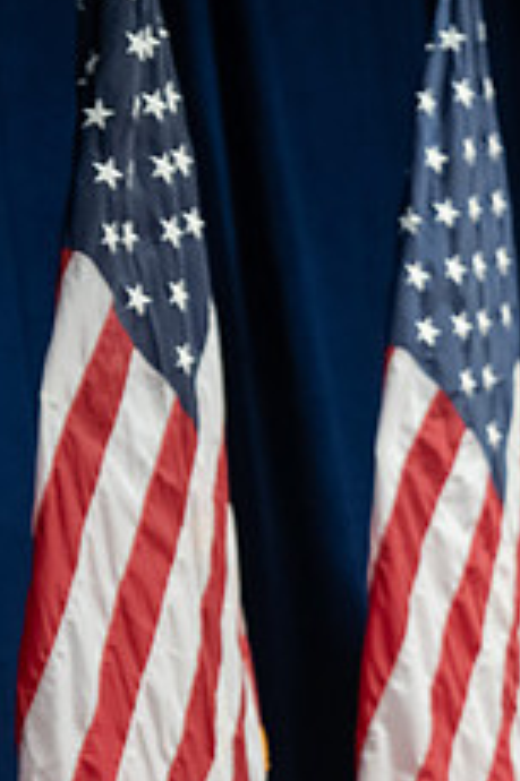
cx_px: 812
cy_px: 613
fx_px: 6835
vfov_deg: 6.5
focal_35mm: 315
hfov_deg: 4.3
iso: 2000
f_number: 2.8
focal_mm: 125
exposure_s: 1/200
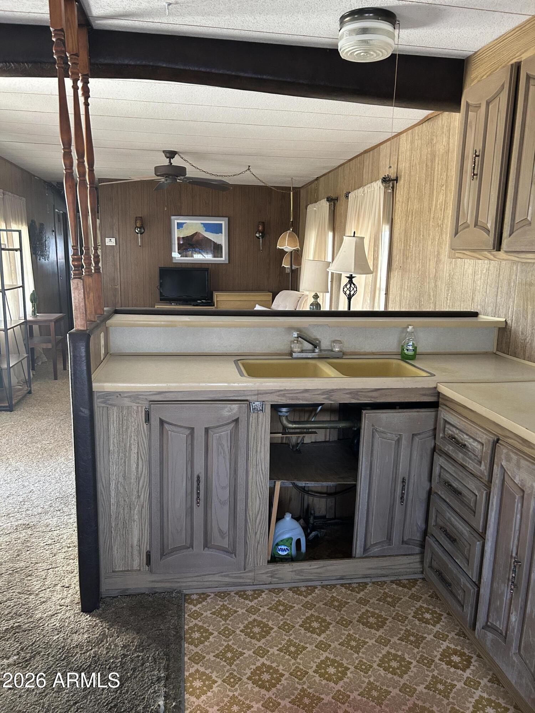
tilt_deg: -12.3
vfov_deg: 67.3
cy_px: 356
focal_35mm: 26
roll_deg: -1.8
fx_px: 536
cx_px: 268
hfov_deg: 53.1
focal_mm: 5.7
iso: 320
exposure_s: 1/60
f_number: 1.5
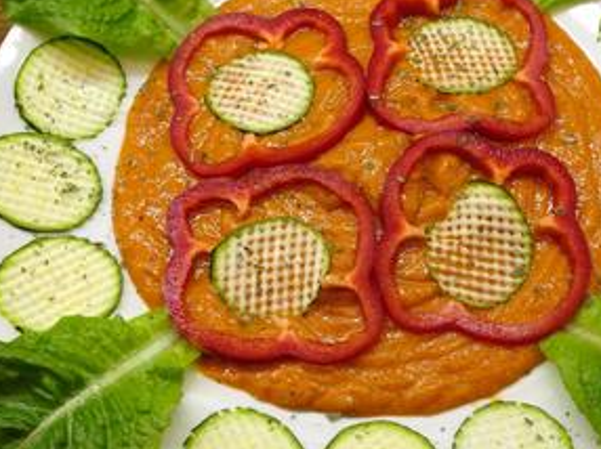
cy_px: 195
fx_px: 1058
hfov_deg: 31.6
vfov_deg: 24.0
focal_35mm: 61
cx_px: 372
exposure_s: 1/33
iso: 50
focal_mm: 4.12
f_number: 2.4
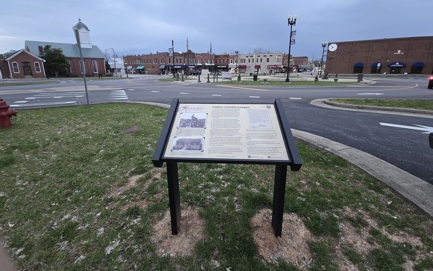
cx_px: 217
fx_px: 165
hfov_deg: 105.3
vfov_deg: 77.7
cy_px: 108
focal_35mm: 14
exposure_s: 1/60
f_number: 2.2
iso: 160
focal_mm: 2.2
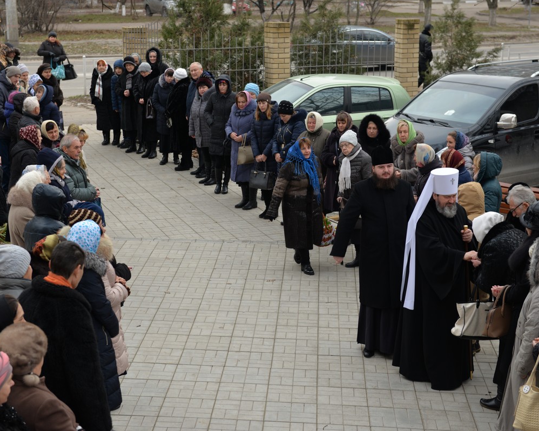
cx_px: 268
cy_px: 215
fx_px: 1116
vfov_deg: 21.8
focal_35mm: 70
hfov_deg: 27.1
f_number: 4
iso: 450
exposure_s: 1/250
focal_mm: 62
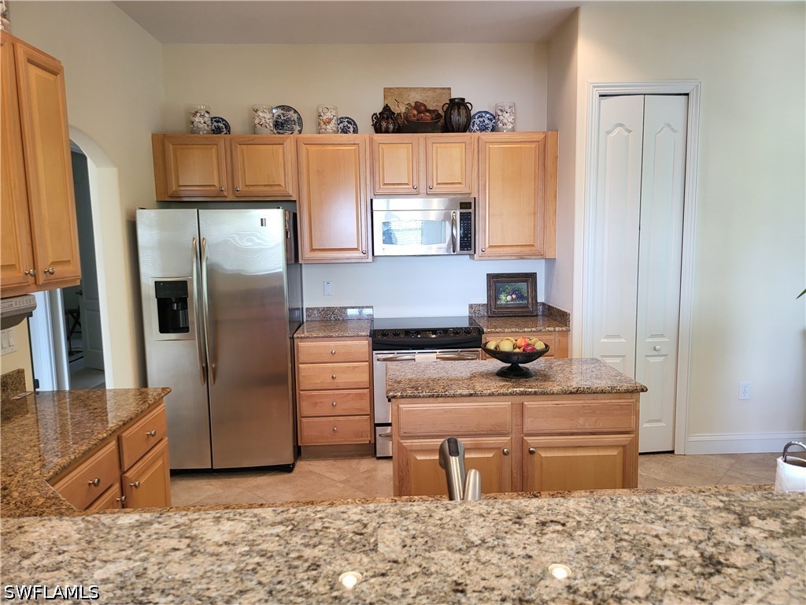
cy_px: 302
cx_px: 403
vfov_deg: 56.8
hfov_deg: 71.6
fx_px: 559
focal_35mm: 24
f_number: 1.8
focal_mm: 5
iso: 200
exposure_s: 1/60
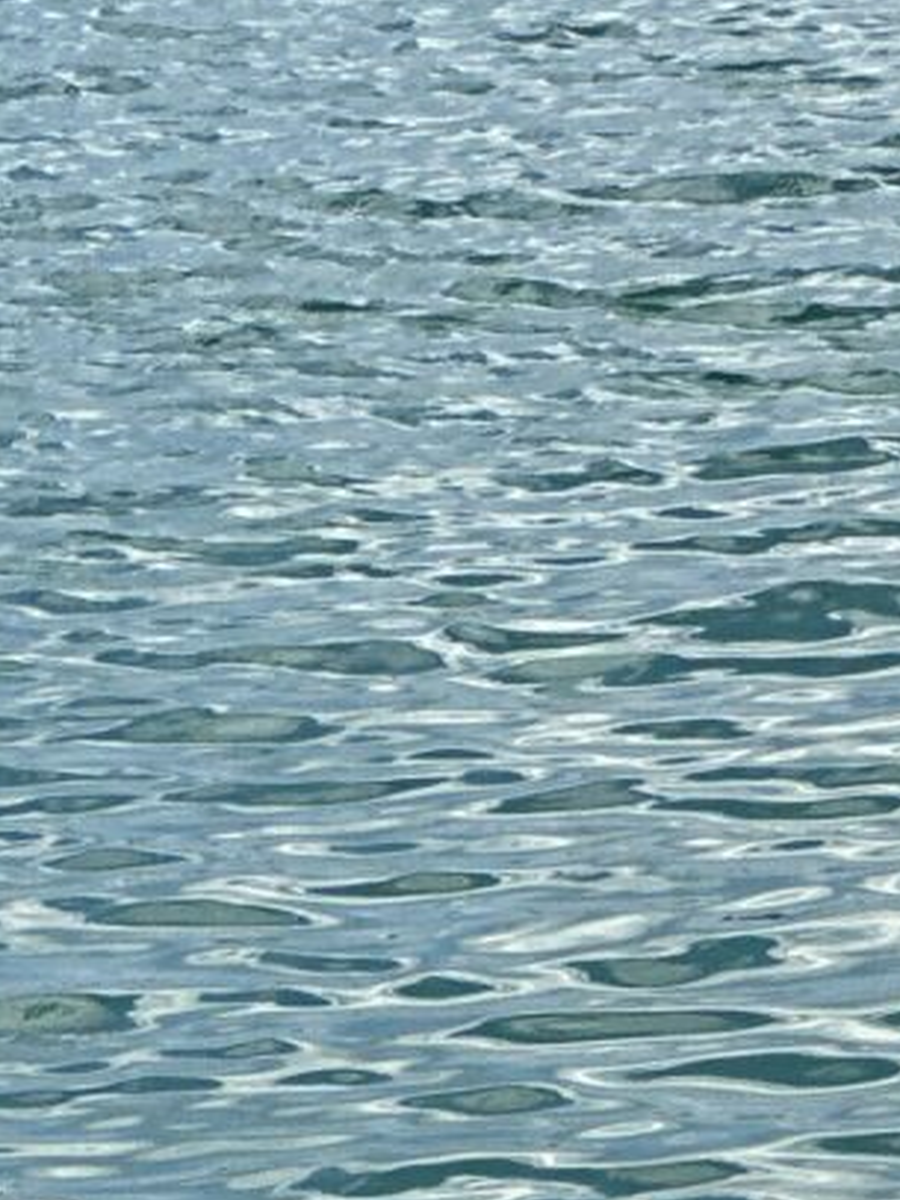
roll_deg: +1.2
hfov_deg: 4.1
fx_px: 12590
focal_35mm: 363
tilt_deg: -16.6
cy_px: 2680
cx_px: 1313
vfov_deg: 5.3
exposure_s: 1/758
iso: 32
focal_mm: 9
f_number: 2.8
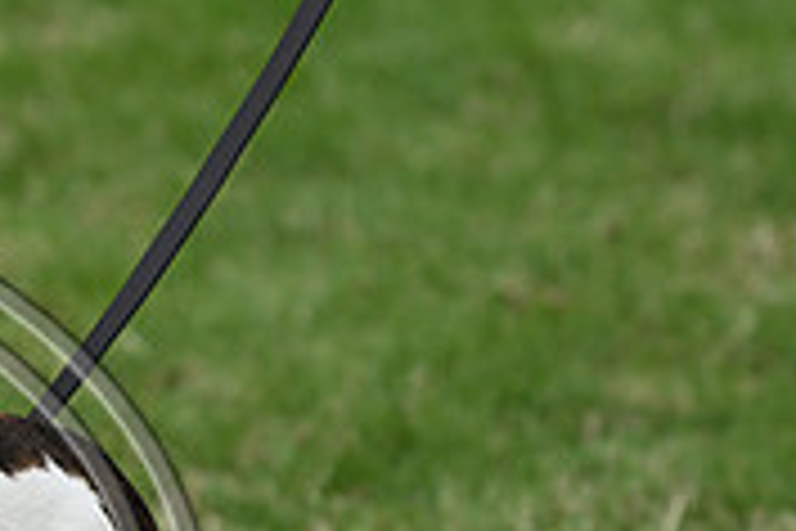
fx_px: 9794
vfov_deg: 3.1
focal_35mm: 443
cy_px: 610
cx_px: -297
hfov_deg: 4.6
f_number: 4.5
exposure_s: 1/1000
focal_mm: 135
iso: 160
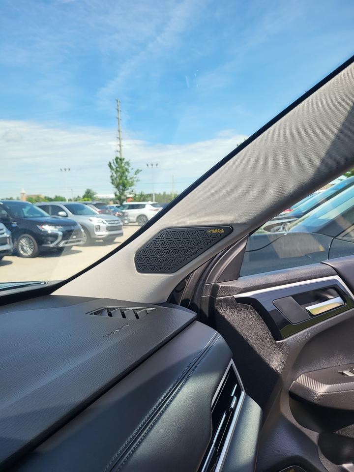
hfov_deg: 53.1
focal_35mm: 26
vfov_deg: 67.3
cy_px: 236
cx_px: 177
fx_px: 355
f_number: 1.8
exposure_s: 1/1170
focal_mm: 5.4
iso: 40
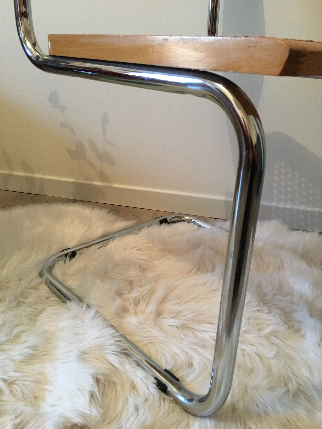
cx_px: 161
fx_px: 360
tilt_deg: -24.3
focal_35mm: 29
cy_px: 214
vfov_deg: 61.7
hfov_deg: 48.2
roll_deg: -2.3
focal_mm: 4.15
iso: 200
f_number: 2.2
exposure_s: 1/25
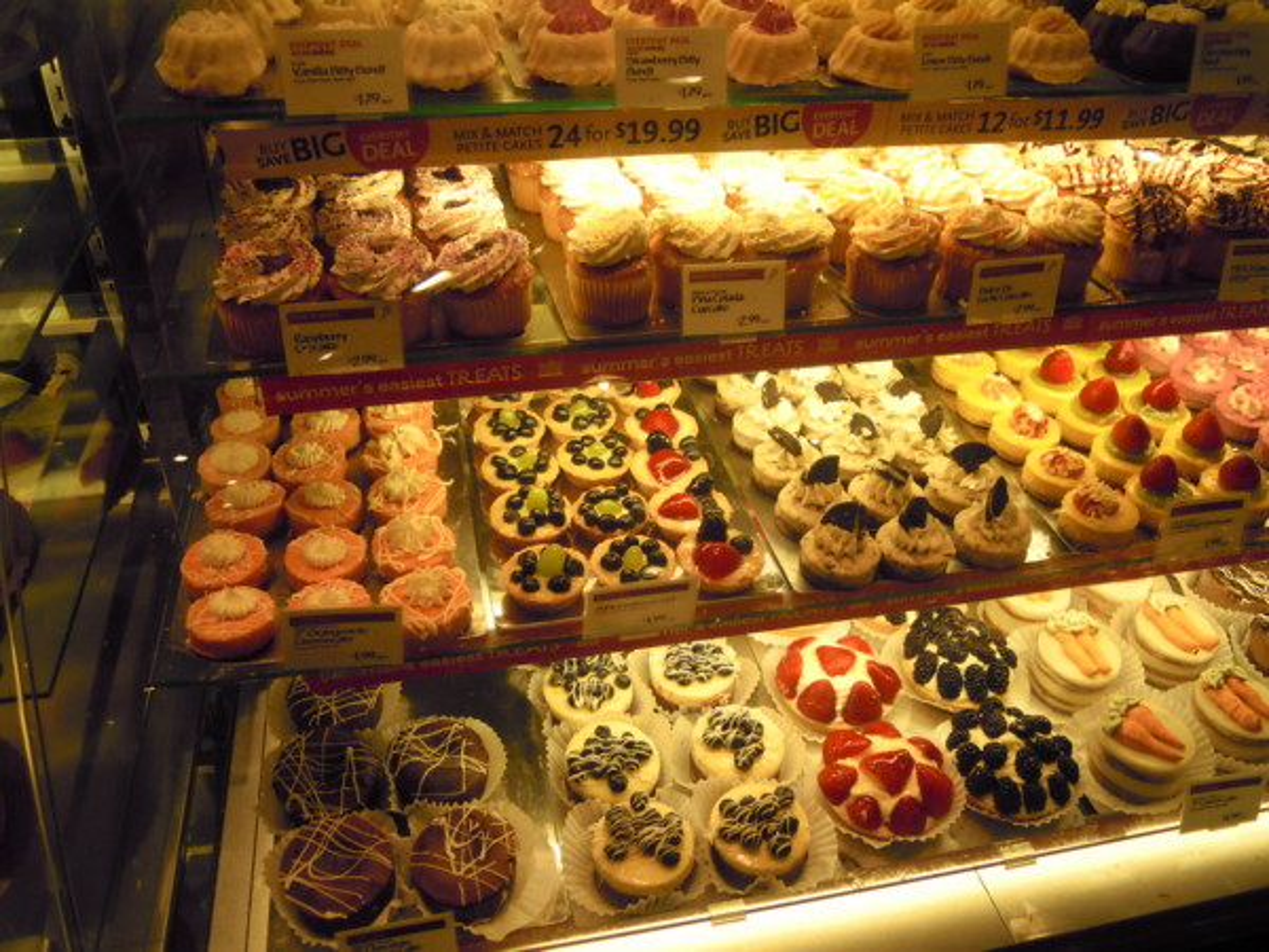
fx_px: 1026
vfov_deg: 49.7
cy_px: 476
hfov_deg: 63.4
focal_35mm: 28
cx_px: 634
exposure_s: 1/250
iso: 400
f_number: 2.7
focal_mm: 5
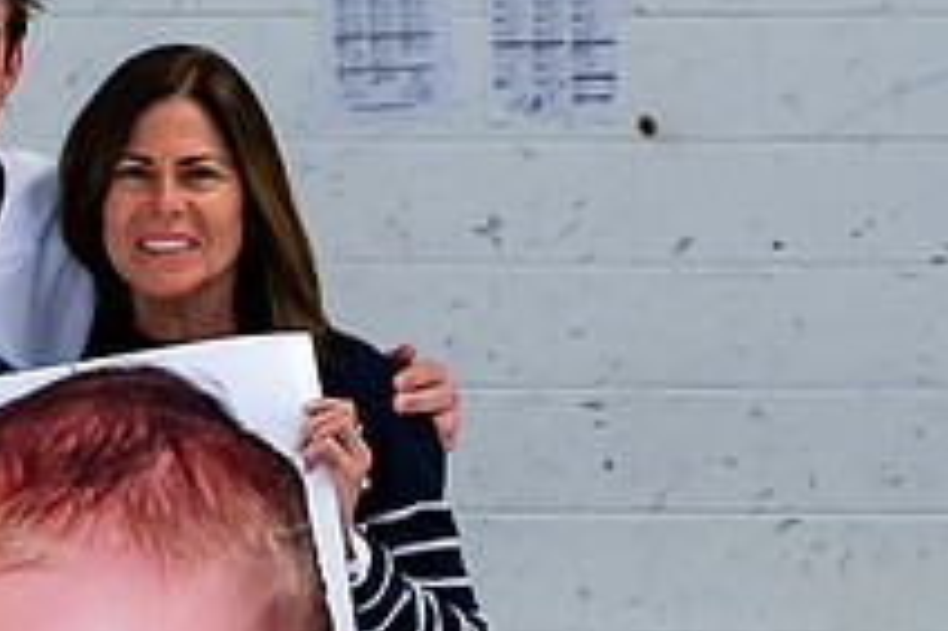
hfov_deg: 7.1
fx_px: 7604
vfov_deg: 4.7
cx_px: 72
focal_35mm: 289
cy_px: 684
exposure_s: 1/250
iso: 500
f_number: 4.5
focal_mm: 46
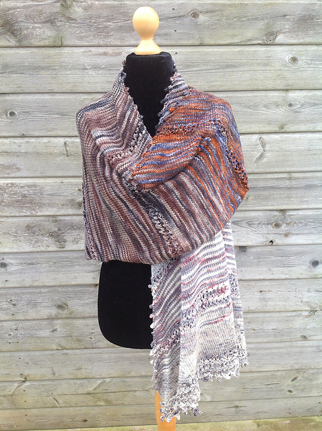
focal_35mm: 35
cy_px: 216
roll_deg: +0.8
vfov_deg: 52.7
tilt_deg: -15.2
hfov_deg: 40.6
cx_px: 161
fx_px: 435
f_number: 2.4
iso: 80
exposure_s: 1/120
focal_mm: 4.28
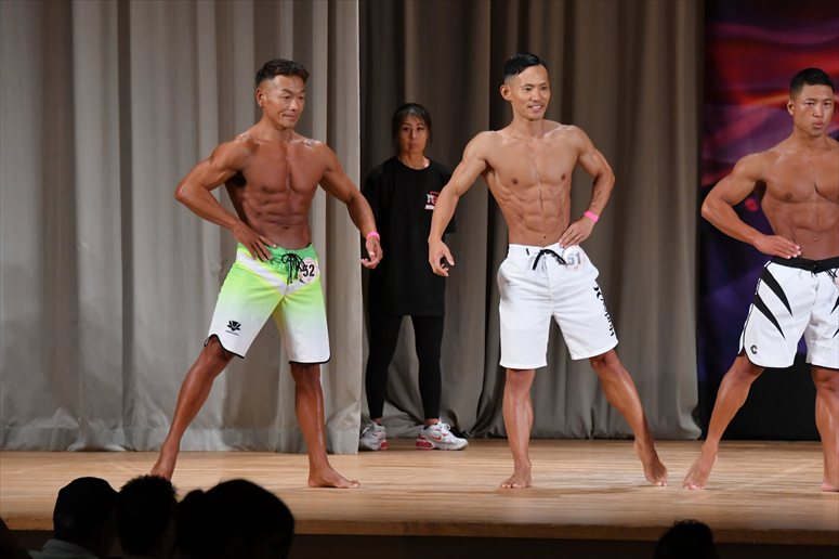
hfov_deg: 9.2
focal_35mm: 225
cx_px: 420
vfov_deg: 6.1
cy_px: 280
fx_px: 5241
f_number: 5.6
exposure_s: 1/400
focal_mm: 150
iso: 3200
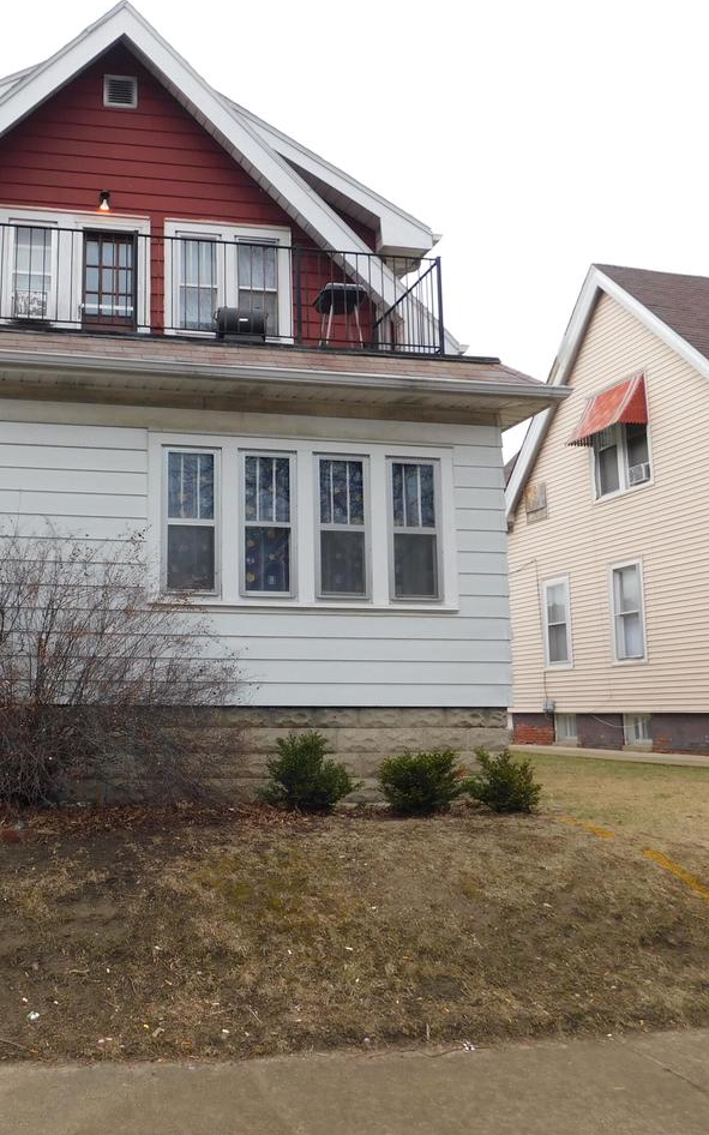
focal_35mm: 33
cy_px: 572
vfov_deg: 58.1
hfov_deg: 37.1
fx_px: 1021
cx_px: 154
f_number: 3
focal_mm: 4
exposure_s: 1/500
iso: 125
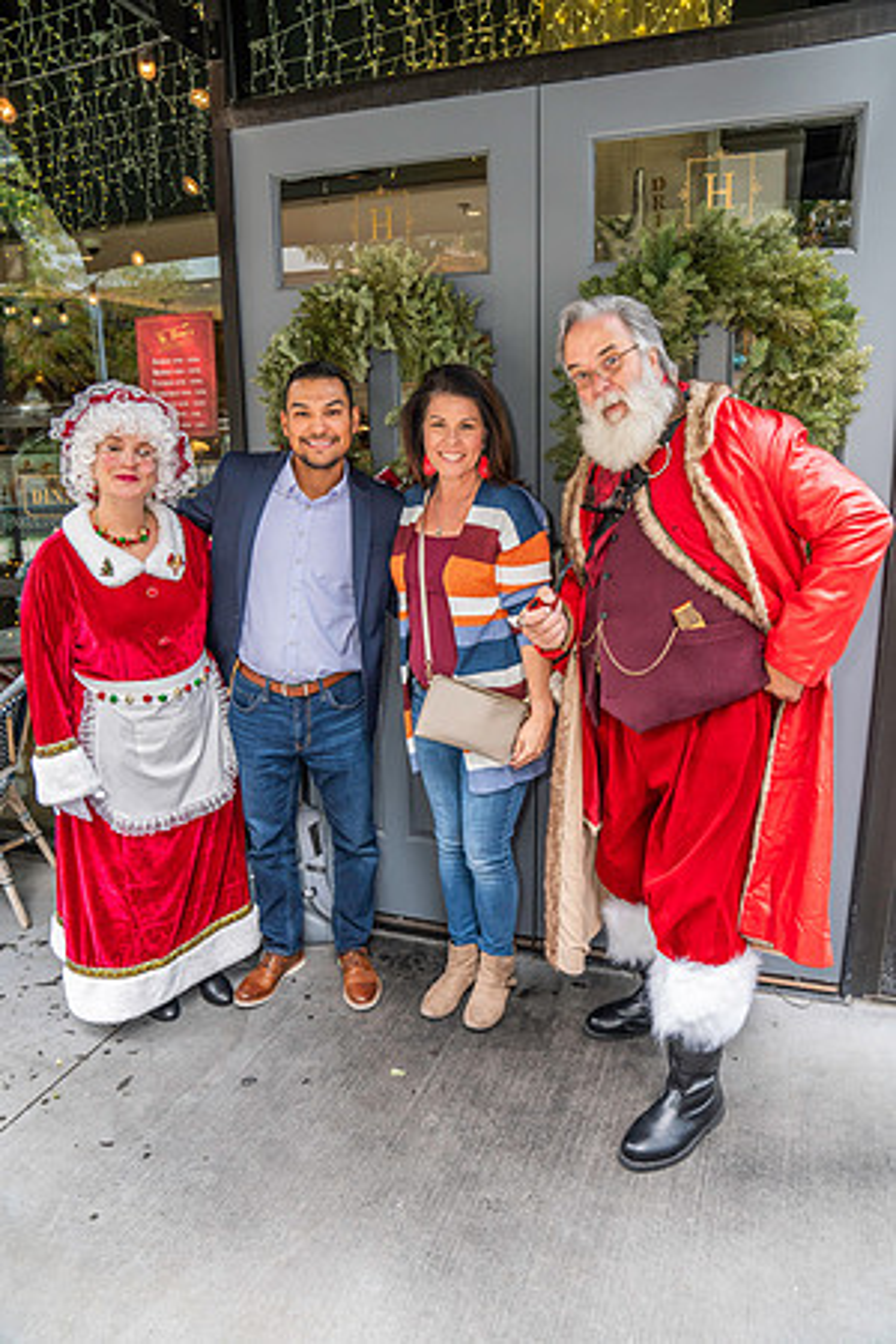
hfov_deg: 53.1
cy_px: 672
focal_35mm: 24
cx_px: 448
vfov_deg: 73.7
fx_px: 896
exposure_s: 1/160
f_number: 4
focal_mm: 24
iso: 1250
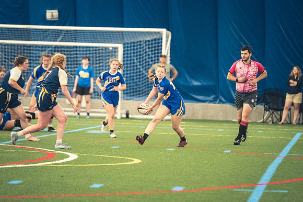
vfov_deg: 4.6
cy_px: 101
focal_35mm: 300
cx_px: 152
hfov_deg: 6.9
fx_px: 2523
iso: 12800
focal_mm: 200
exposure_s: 1/500
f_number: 2.8
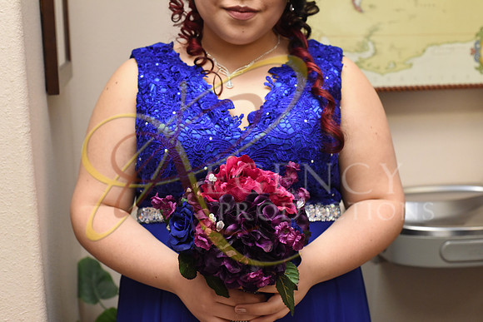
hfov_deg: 39.6
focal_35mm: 50
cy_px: 161
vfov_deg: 27.0
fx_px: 671
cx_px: 242
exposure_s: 1/125
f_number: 7.1
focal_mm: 50
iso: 3200
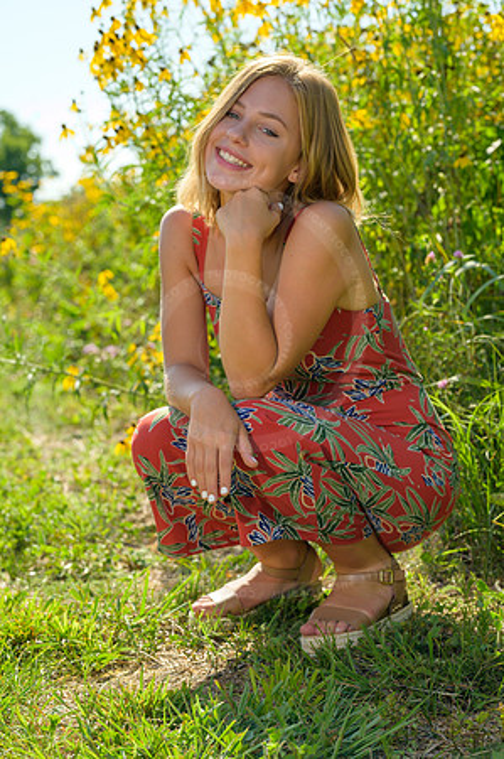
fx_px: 1789
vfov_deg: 23.9
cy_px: 380
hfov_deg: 16.0
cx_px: 252
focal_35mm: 85
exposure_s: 1/800
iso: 100
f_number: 5.6
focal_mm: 85
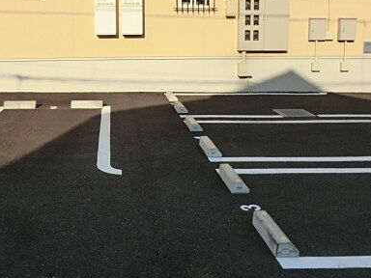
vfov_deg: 35.8
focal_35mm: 40
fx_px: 429
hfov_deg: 46.4
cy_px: 110
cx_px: 138
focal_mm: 4.3
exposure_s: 1/200
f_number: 7.5
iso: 80
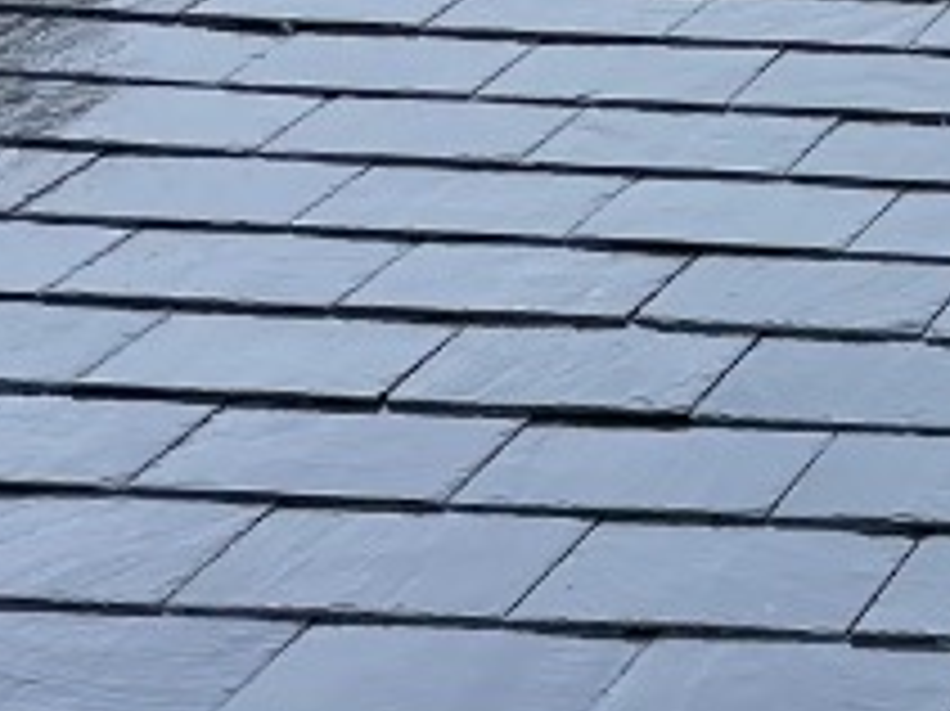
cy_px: 1116
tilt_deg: -4.8
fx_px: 4059
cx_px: 2053
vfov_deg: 9.7
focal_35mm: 148
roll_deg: -1.4
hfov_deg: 11.6
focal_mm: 4.2
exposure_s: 1/940
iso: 32
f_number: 1.6
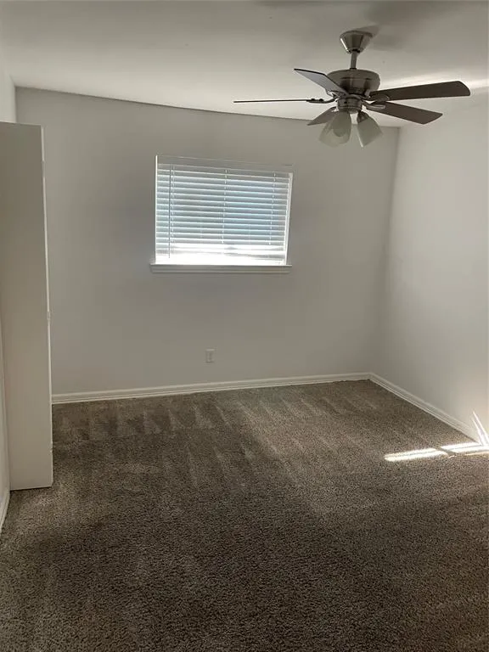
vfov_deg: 67.3
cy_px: 326
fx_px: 490
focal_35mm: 26
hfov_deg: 53.1
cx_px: 244
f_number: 1.6
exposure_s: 1/60
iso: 250
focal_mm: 4.2
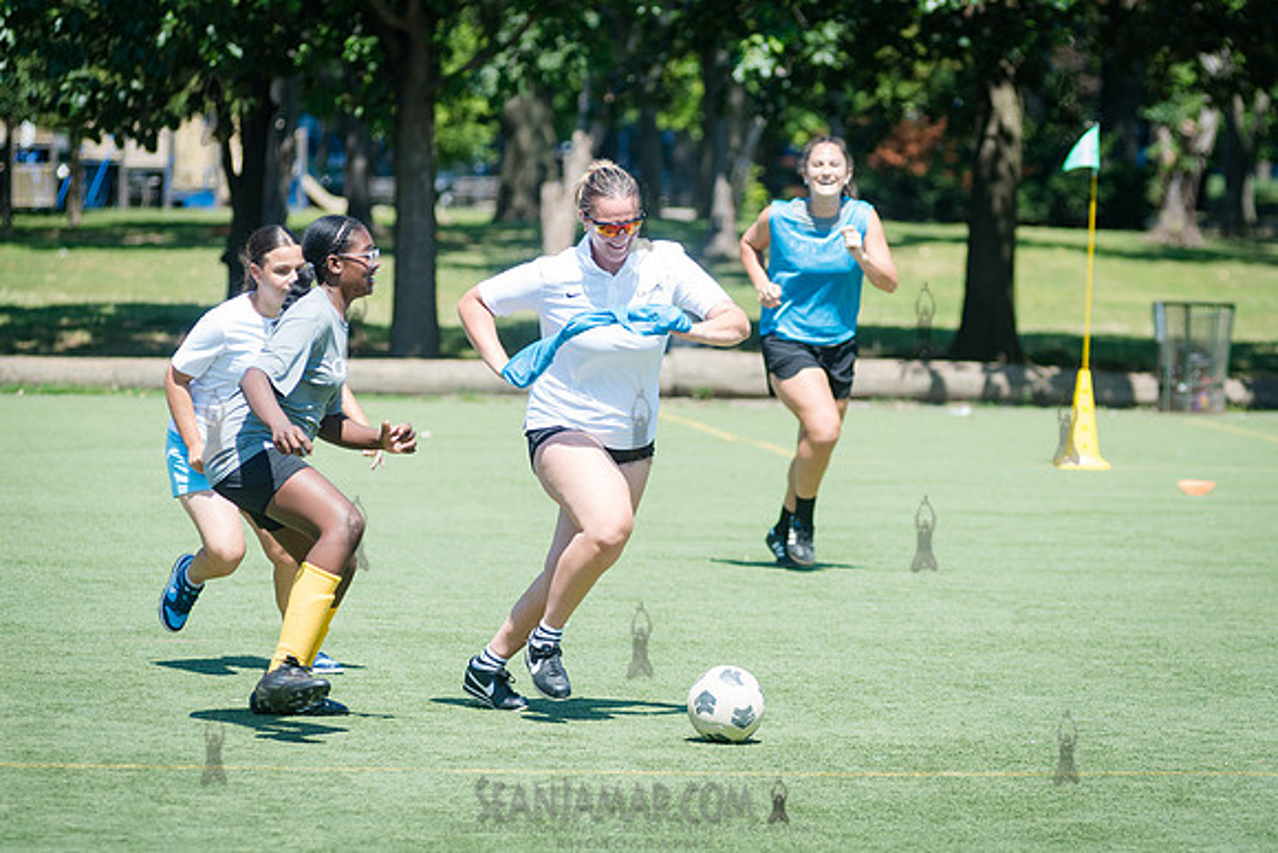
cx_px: 780
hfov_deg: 10.5
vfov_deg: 7.0
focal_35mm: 195
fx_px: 6938
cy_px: 490
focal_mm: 145
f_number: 4
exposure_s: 1/800
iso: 200
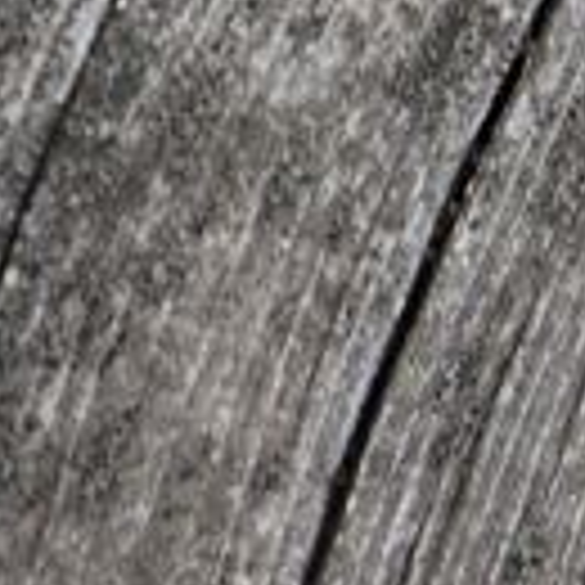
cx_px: -529
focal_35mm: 324
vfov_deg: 5.4
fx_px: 6195
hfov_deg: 5.3
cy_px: 468
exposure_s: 1/125
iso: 160
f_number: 5
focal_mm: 38
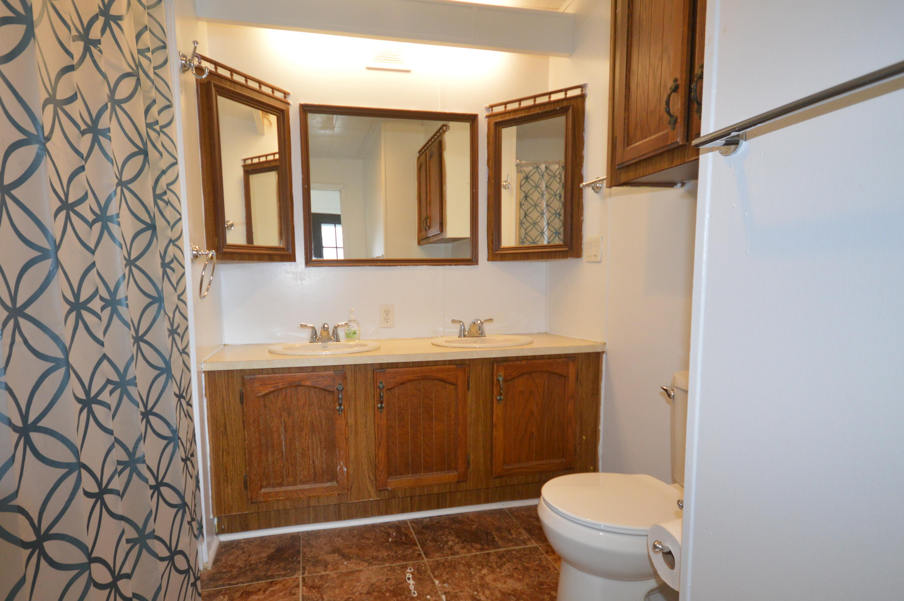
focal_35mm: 19
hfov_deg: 85.9
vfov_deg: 63.6
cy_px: 324
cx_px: 409
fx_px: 484
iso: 800
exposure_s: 1/60
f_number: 4.2
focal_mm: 11.5
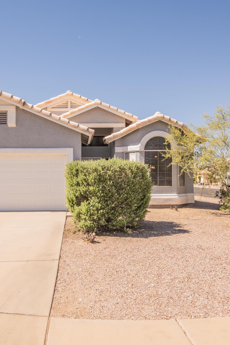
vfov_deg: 55.8
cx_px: 92
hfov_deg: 38.7
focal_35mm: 34
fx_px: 326
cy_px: 175
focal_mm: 22
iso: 200
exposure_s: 1/80
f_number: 22
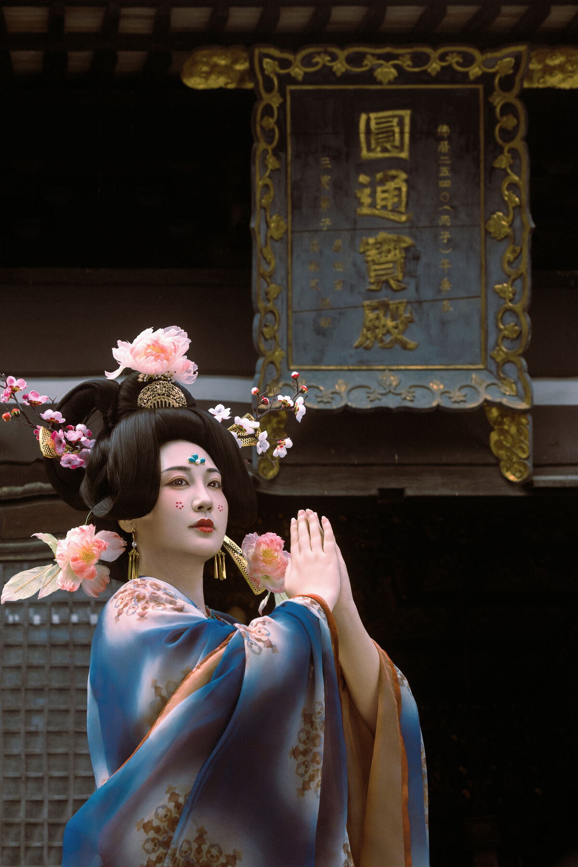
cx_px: 289
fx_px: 1878
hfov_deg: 17.5
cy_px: 434
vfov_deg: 26.0
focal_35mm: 78
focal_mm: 78
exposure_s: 1/400
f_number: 11
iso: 500
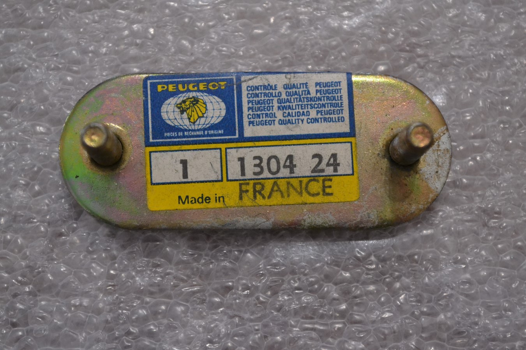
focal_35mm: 78
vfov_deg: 17.5
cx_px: 263
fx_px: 1140
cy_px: 175
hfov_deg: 26.0
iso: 3200
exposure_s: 1/40
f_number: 5.6
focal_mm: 52
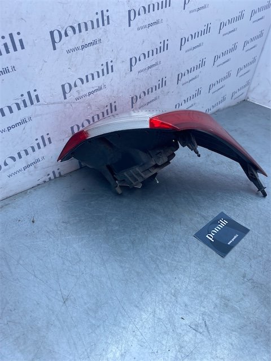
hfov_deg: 53.1
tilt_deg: -35.9
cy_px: 180
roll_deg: -10.5
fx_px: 271
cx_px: 136
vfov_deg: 67.3
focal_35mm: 26
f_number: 1.8
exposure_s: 1/934
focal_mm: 4.25
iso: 32
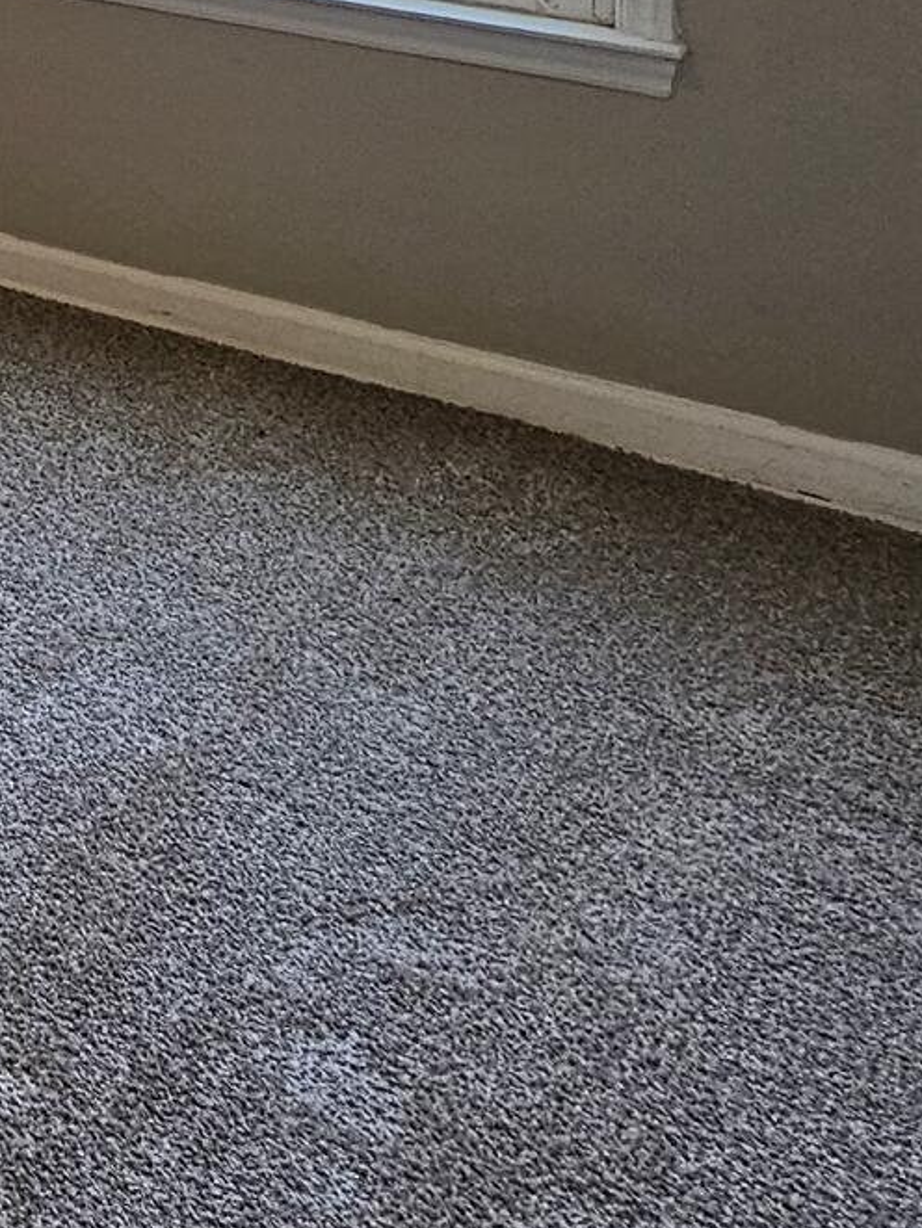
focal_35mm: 59
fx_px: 2095
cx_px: -974
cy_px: -578
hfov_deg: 17.2
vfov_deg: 25.4
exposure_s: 1/60
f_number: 2.2
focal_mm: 2.2
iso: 100
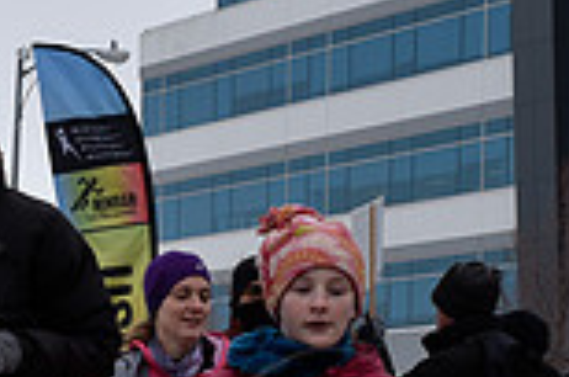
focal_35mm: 136
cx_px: -218
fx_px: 2145
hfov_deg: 14.3
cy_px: 586
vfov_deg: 9.7
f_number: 10
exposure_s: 1/400
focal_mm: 36
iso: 400
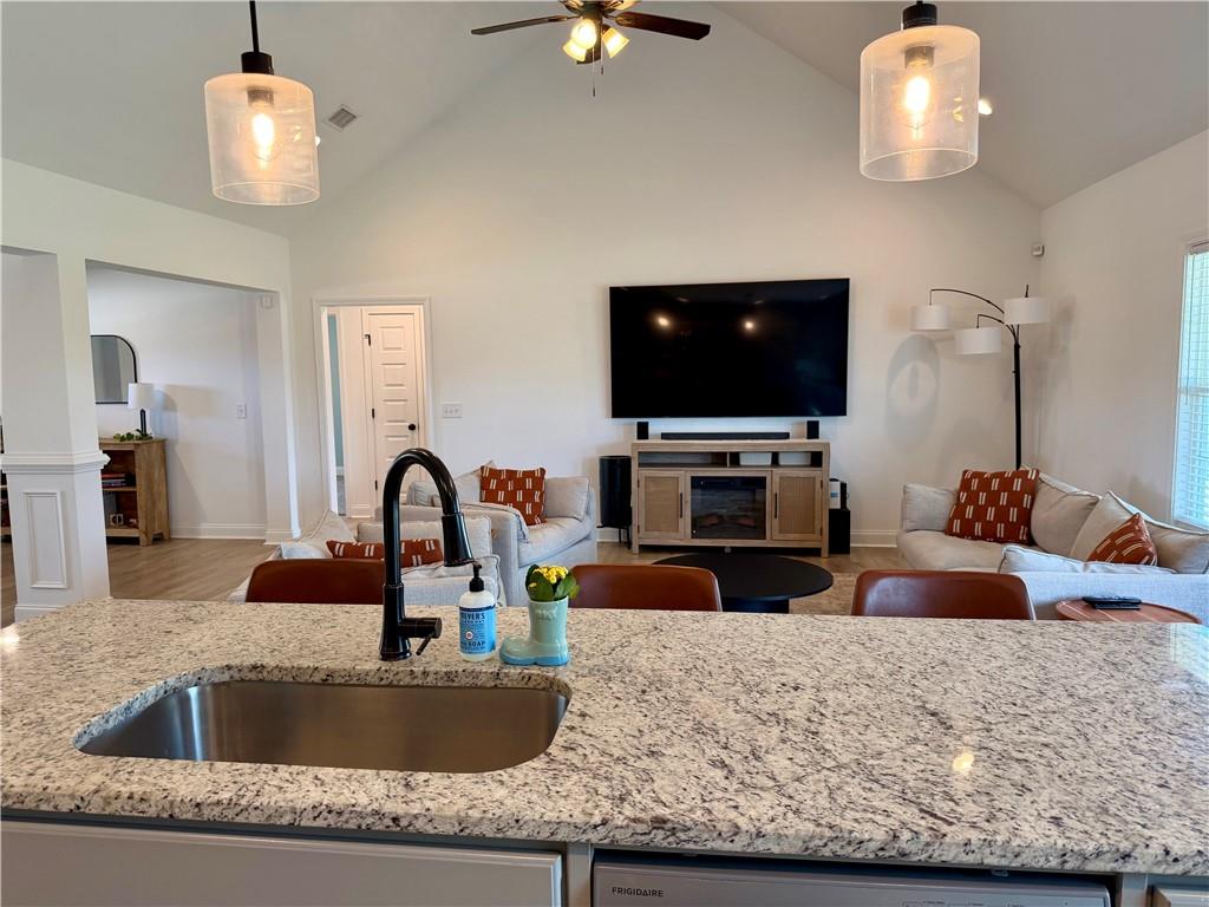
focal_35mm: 24
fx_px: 838
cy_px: 454
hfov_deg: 71.6
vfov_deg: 56.8
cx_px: 604
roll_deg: +1.0
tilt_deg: -5.8
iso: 160
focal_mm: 6.76
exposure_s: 1/120
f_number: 1.78
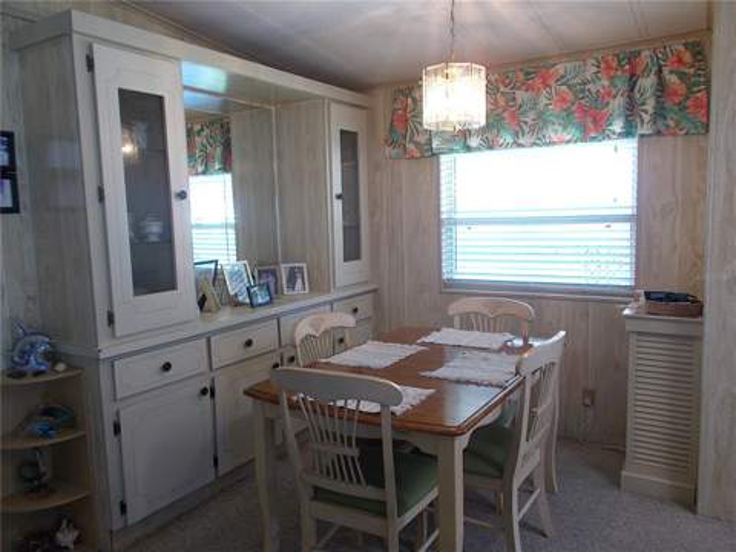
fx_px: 553
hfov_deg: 67.3
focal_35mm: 26
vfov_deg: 53.1
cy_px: 276
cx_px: 368
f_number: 3.2
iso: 160
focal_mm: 4.6
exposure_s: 1/25
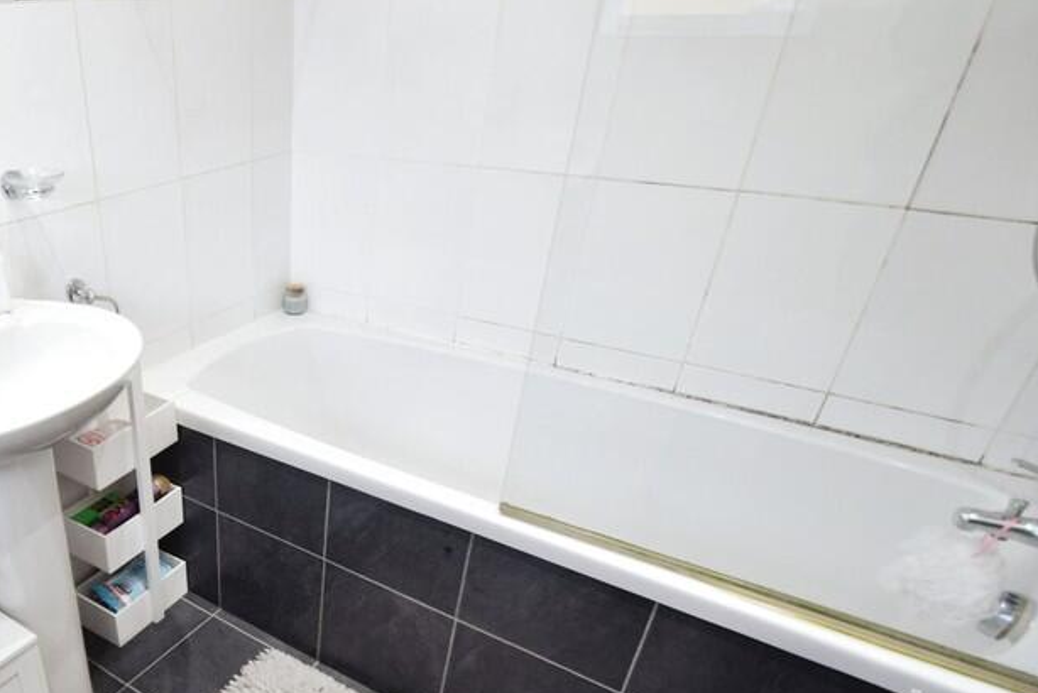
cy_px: 508
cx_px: 227
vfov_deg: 49.6
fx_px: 721
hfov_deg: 65.8
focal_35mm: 25
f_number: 4.5
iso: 400
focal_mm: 10
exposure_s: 1/80
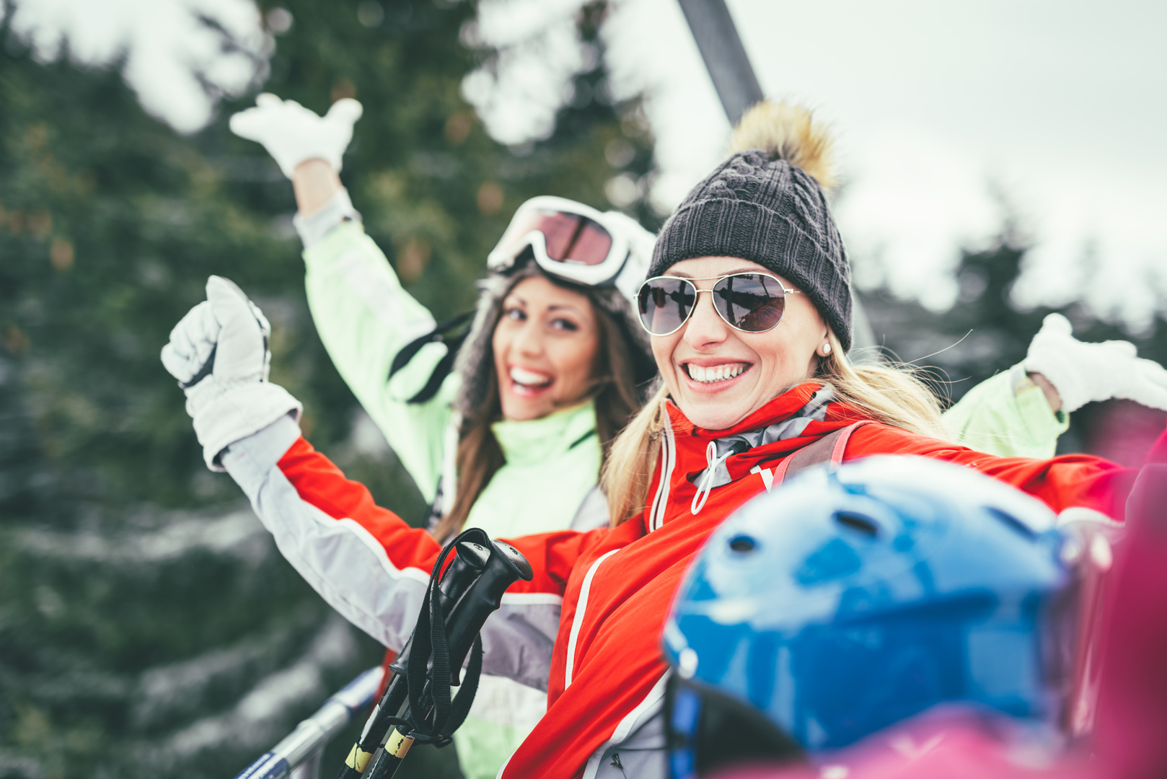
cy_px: 390
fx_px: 1621
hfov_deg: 39.6
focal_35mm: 50
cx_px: 584
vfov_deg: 27.0
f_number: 1.8
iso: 100
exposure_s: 1/640
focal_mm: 50
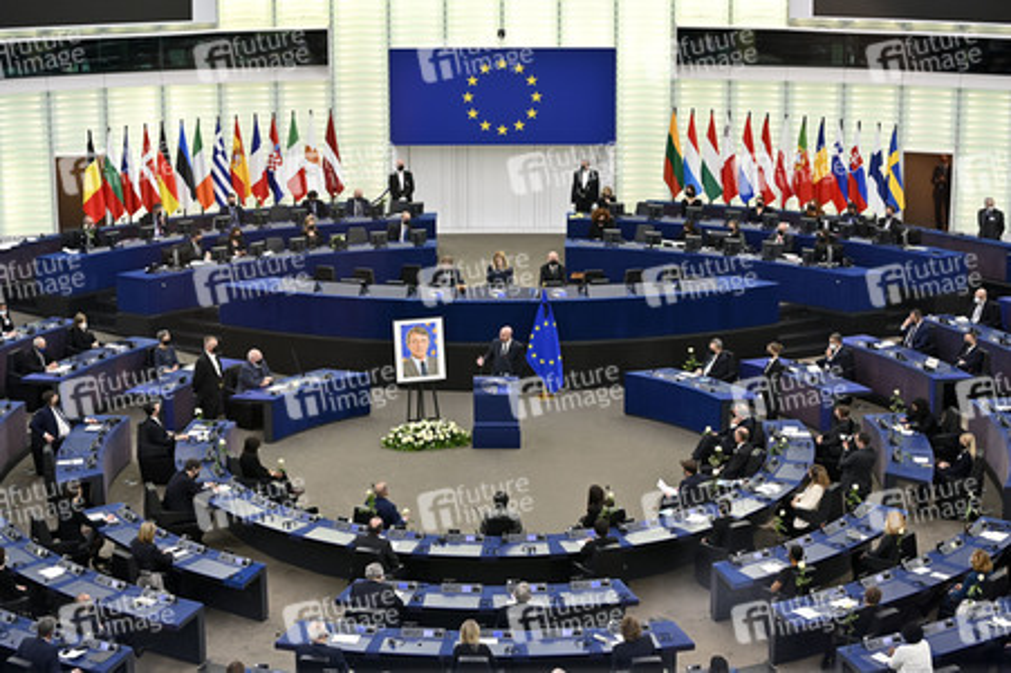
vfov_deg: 19.4
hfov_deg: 28.9
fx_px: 1964
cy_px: 336
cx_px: 506
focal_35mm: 70
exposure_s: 1/320
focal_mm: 70
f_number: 2.8
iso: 1000
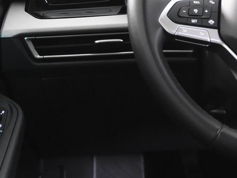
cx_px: 283
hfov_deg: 16.8
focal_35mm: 112
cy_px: 75
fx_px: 767
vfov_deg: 13.2
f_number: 3.2
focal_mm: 26
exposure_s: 1/40
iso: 3600
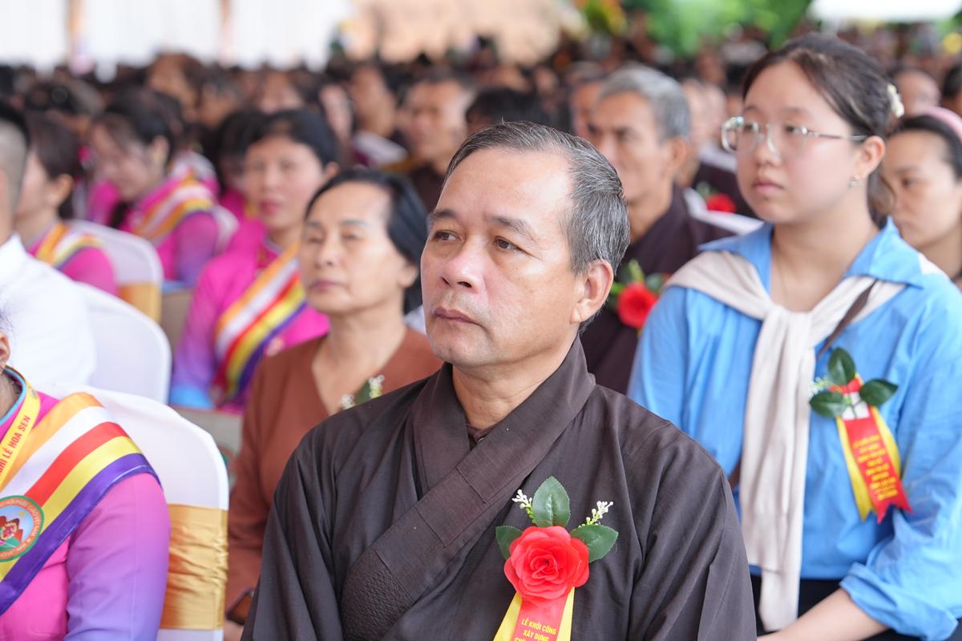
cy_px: 320
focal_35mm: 85
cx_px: 481
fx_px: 2271
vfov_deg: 16.1
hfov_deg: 23.9
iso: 400
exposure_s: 1/160
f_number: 2.8
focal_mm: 57
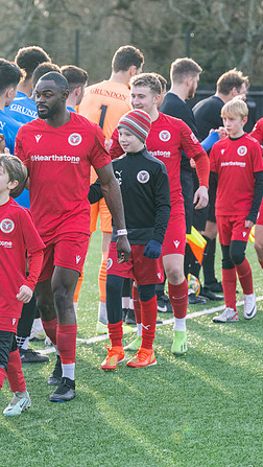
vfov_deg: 11.8
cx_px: 89
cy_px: 234
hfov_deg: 6.7
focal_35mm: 182
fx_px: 2253
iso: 800
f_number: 4
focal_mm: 115
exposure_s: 1/1250
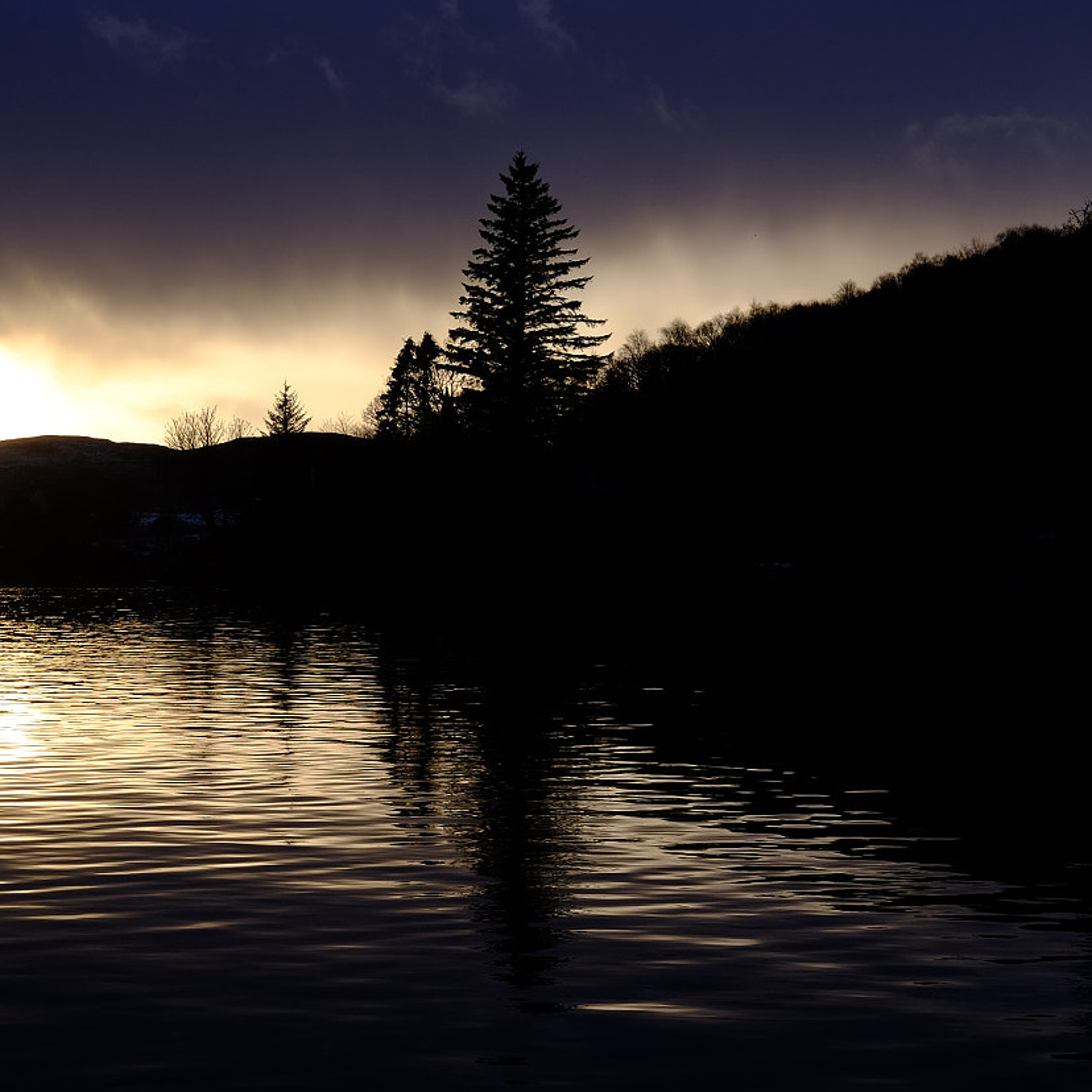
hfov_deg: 19.9
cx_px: 427
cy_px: 600
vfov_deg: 19.9
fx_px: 3105
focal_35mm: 87
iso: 200
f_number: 11
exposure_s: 1/125
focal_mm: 35
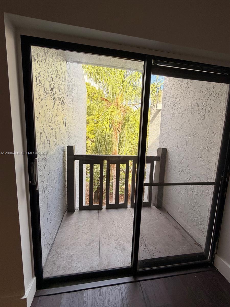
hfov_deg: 85.7
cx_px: 115
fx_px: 124
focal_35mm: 14
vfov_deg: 102.1
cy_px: 154
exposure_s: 1/121
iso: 100
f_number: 2.2
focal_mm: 2.22
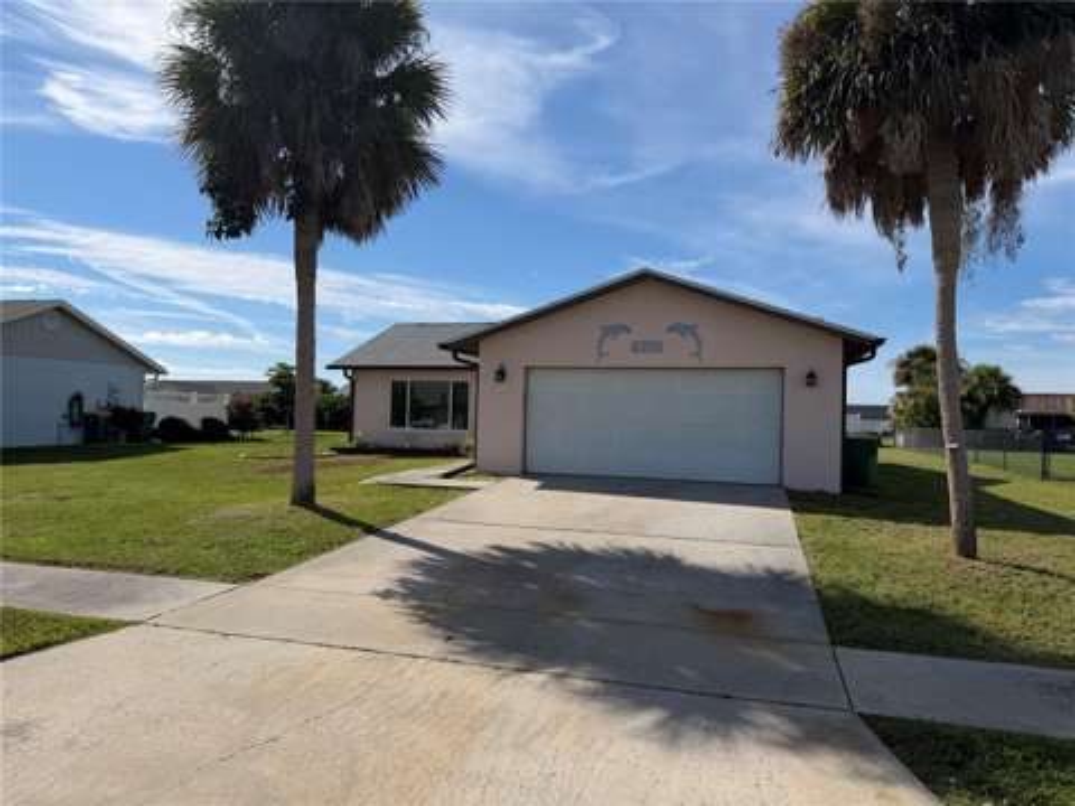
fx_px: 745
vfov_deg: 56.8
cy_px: 403
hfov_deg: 71.6
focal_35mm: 24
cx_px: 538
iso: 80
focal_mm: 6.76
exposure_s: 1/9091
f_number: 1.78
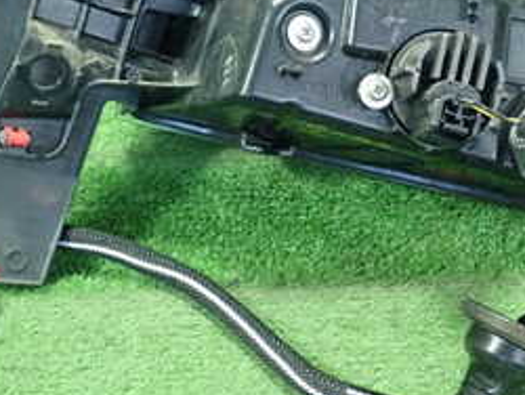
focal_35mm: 72
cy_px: 137
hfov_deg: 26.9
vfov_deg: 20.4
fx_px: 1093
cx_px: 332
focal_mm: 5.5
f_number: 2.3
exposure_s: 1/125
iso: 800
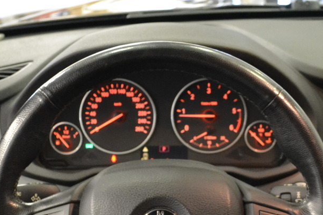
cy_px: 240
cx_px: 203
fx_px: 718
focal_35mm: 80
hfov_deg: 25.3
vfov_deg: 16.5
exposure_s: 1/15
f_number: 3.8
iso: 2000
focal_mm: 20
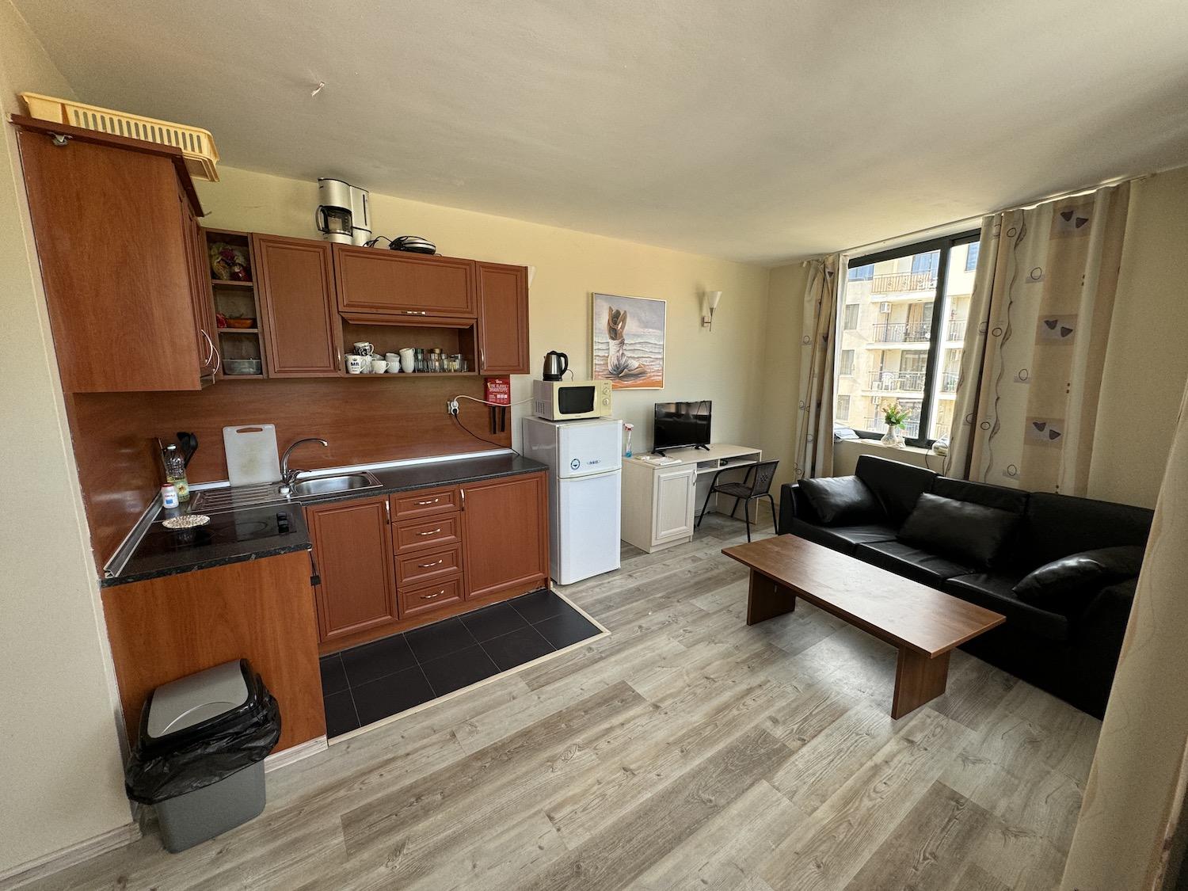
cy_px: 446
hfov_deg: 102.1
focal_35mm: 14
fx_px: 480
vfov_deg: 85.7
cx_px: 594
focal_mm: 2.22
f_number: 2.2
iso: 100
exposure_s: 1/99
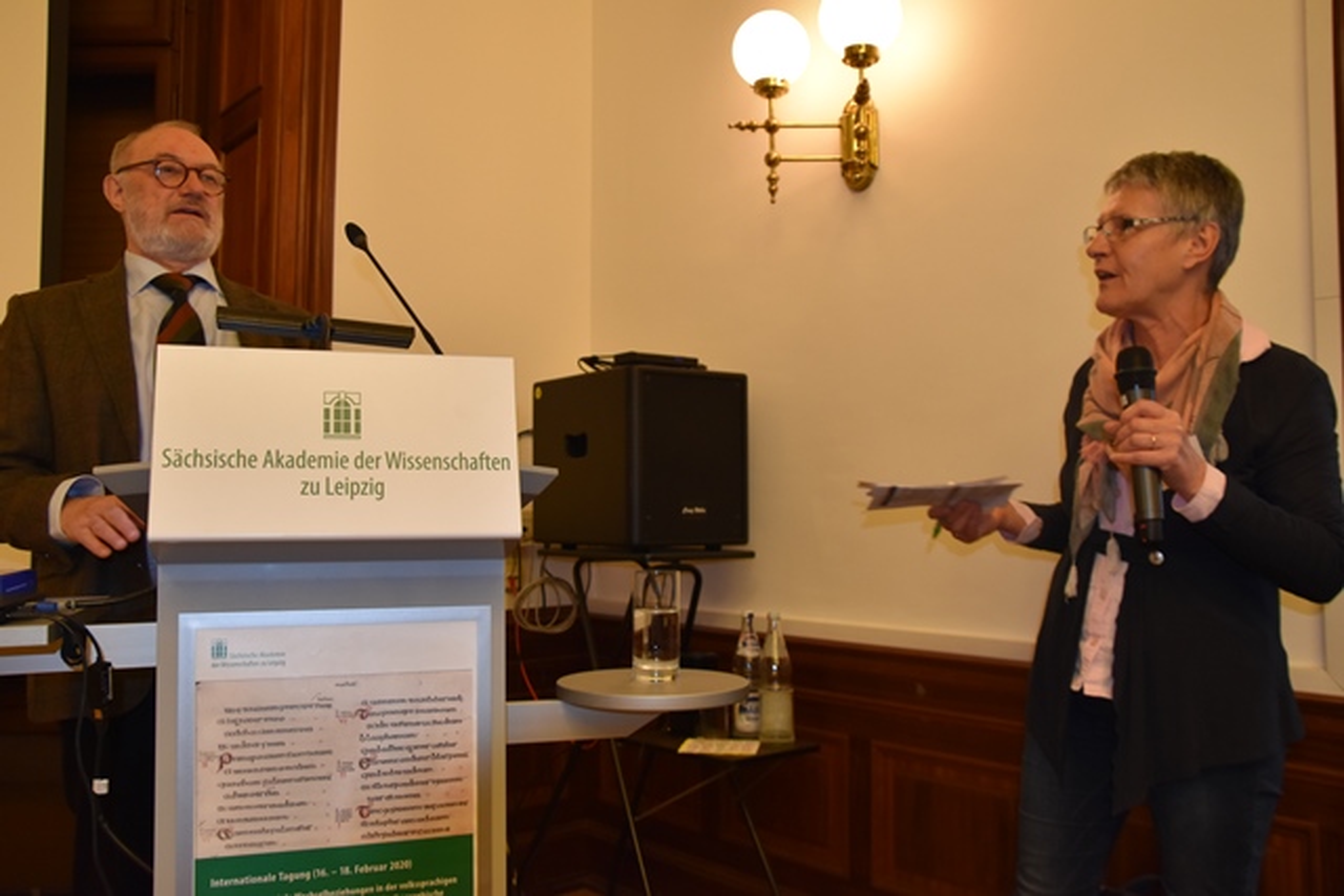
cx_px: 672
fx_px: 1120
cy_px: 448
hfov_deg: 61.9
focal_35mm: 30
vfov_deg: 43.6
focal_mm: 20
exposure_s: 1/100
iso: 800
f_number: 5
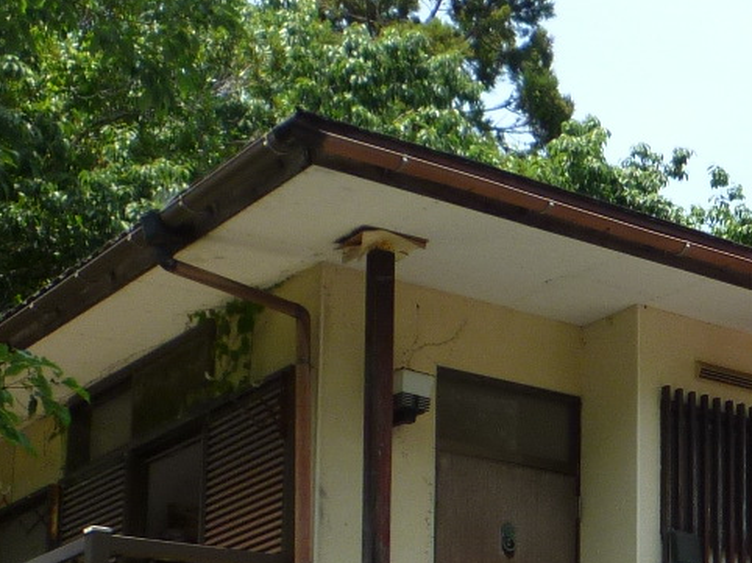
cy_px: 671
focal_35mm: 83
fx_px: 1802
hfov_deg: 21.8
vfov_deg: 17.0
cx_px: 914
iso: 100
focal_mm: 4.4
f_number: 2.8
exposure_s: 1/500
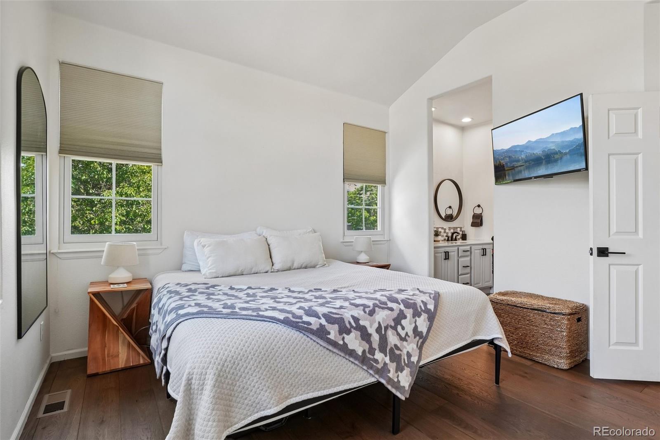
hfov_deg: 95.0
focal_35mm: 16
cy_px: 220
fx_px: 302
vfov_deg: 72.0
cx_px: 330
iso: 250
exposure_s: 1/30
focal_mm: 11
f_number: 8
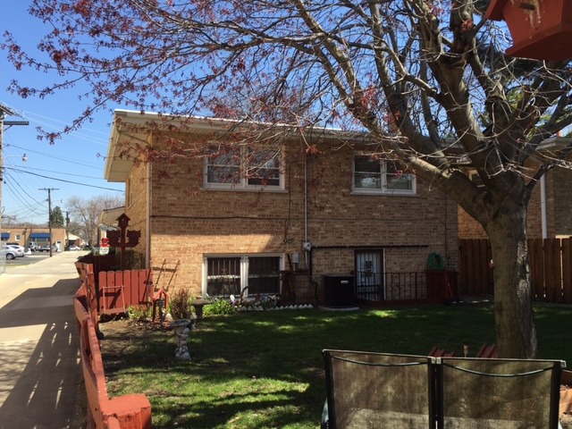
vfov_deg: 48.2
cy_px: 214
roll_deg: +1.7
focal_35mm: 29
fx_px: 479
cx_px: 286
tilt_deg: +3.2
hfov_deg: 61.7
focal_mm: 4.15
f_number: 2.2
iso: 25
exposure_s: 1/674
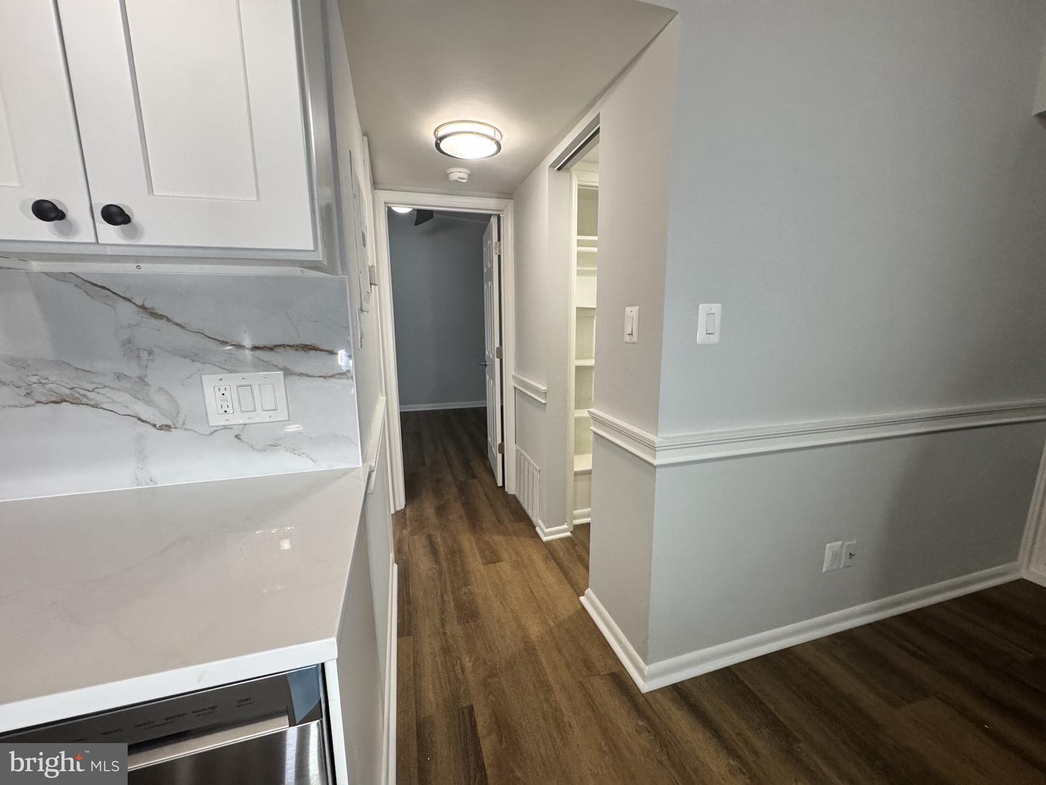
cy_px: 392
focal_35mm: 14
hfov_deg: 102.1
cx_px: 523
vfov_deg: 85.7
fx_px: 423
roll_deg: +0.1
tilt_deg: -10.3
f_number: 2.2
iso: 320
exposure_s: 1/100
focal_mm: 2.22
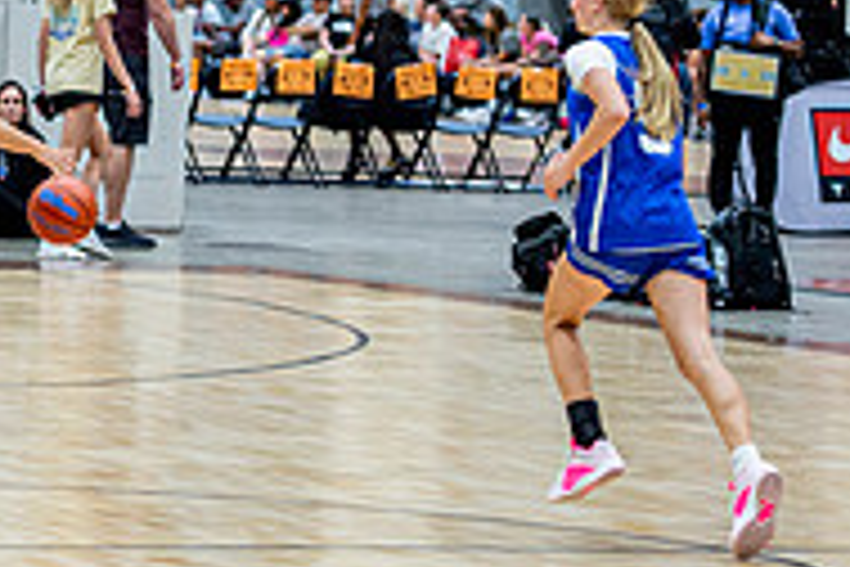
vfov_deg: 4.9
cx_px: -112
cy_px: -18
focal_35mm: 282
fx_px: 6658
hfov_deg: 7.3
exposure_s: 1/500
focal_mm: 92
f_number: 2.8
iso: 2000
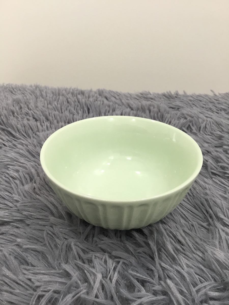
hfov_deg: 45.4
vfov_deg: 58.4
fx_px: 273
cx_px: 114
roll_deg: -0.6
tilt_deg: -32.0
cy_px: 152
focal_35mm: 31
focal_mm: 3.3
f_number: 2.4
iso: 64
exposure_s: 1/33
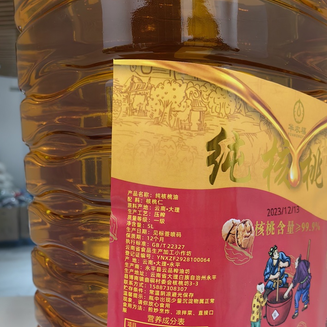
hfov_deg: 46.0
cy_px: 233
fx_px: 385
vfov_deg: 44.9
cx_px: 173
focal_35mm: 36
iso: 250
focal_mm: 5.75
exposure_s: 1/33.3
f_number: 4
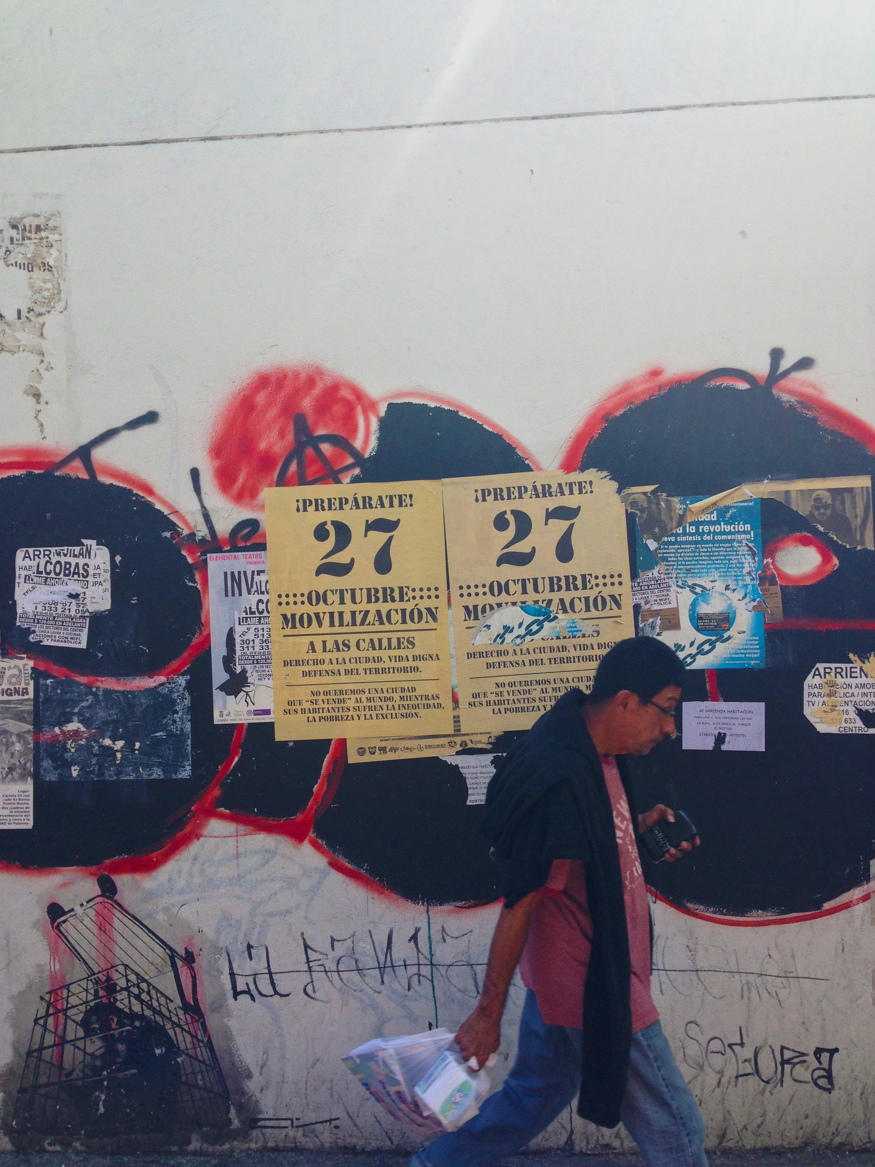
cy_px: 584
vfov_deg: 55.4
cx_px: 438
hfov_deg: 42.9
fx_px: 1112
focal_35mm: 33
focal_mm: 4.12
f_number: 2.4
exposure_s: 1/229
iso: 50
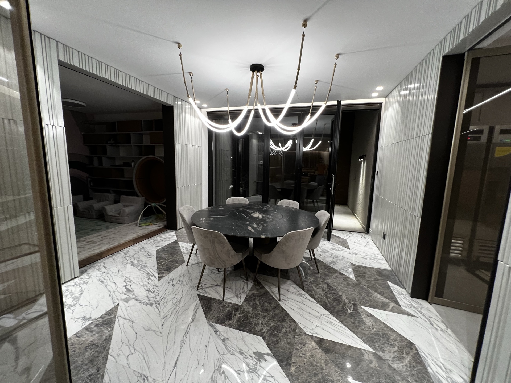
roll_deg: -1.6
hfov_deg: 106.2
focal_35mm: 13
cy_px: 192
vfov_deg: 89.9
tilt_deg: -6.8
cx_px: 256
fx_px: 192
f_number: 1.8
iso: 250
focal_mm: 1.57
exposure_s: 1/59
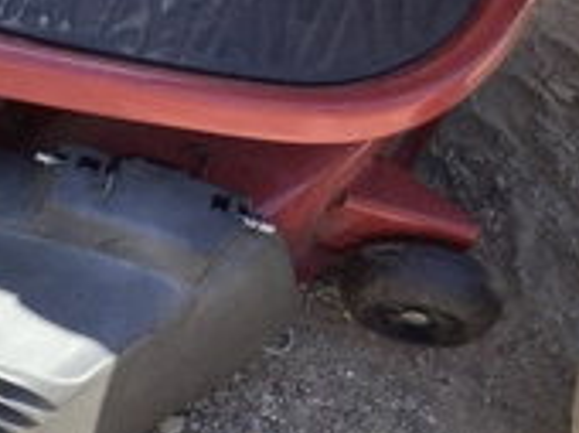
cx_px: -92
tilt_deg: -69.4
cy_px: 232
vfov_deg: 20.1
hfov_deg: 24.5
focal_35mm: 73
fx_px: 1219
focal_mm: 3.3
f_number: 2.4
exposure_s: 1/494
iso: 25
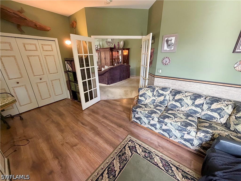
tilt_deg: -20.2
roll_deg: +1.5
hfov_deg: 102.1
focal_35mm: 14
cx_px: 120
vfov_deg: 85.7
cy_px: 90
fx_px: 97
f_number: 2.2
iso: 500
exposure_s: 1/60
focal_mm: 2.22
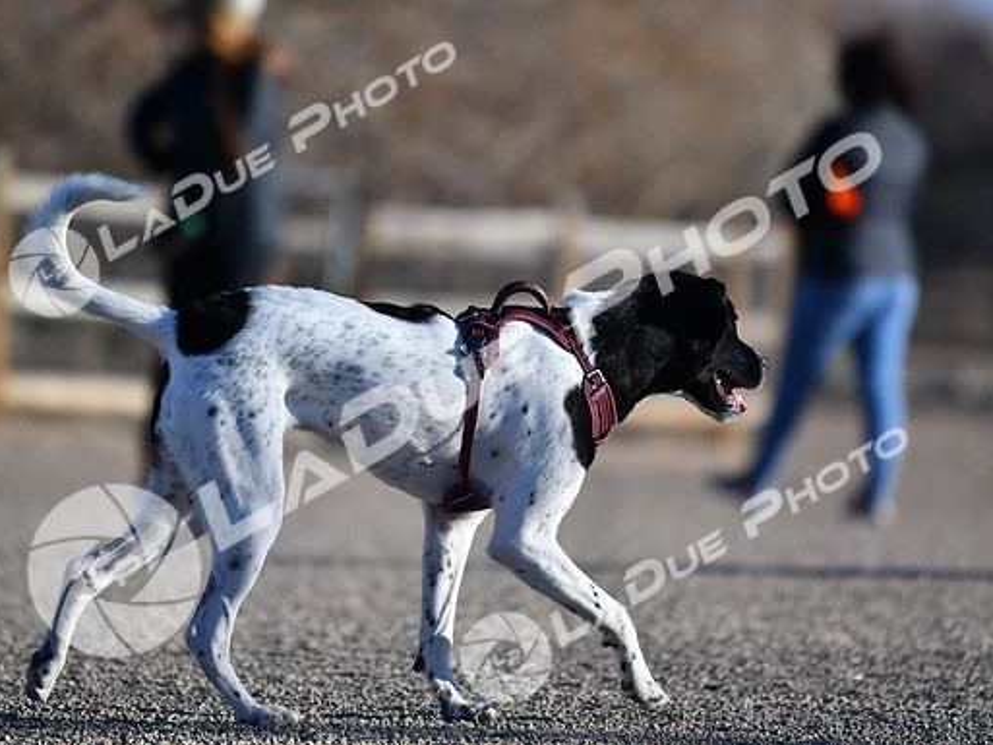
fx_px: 9354
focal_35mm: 326
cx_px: 457
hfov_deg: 6.1
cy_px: 372
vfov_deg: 4.6
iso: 180
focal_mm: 200
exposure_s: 1/4000
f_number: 2.8
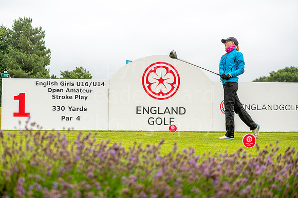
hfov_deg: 28.9
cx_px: 149
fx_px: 579
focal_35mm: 70
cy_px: 99
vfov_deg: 19.4
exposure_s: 1/2000
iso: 500
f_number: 3.2
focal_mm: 70
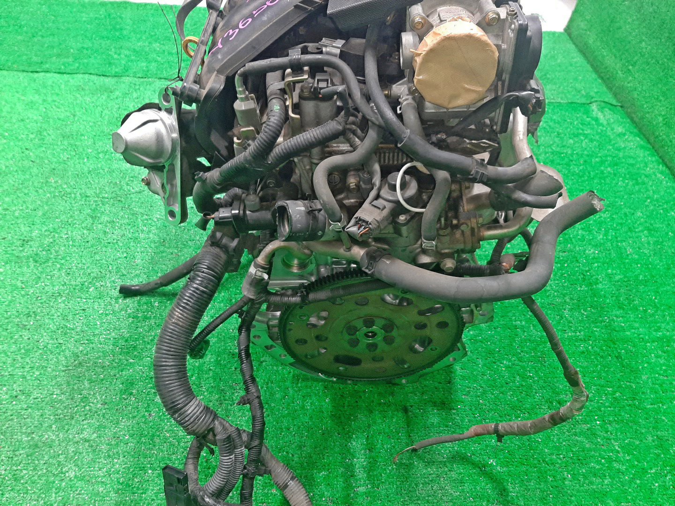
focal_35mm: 26
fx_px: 507
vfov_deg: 53.1
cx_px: 338
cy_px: 253
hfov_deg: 67.3
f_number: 1.7
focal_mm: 3.93
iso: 241
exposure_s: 1/50
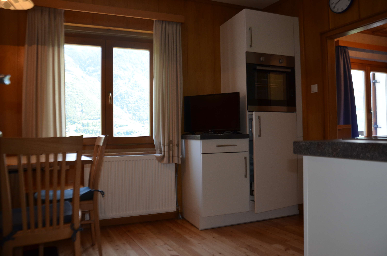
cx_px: 194
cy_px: 128
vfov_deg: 47.7
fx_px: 290
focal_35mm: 27
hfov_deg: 67.5
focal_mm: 18
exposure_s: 1/125
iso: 400
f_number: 3.5
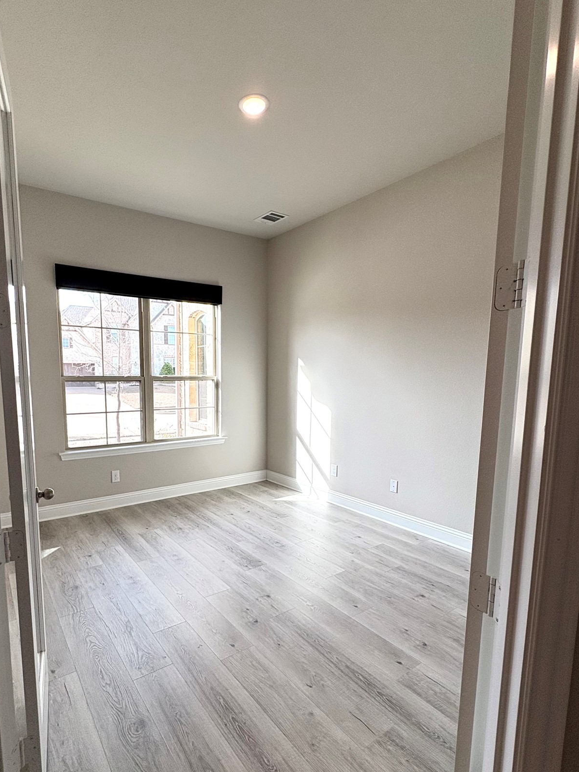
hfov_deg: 70.7
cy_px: 426
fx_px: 401
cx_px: 227
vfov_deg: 87.5
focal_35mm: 18
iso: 64
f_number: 2.2
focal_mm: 2.22
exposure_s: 1/322
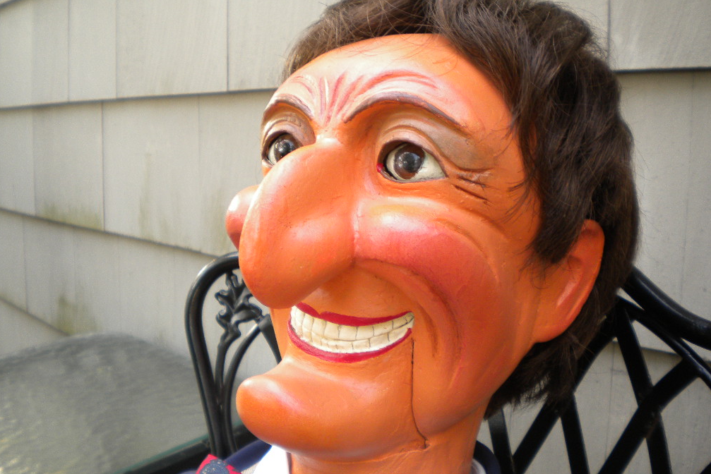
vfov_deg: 36.0
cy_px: 229
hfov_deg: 51.9
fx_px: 731
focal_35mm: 37
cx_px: 354
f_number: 3.1
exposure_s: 1/56.4
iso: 124
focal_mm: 6.3
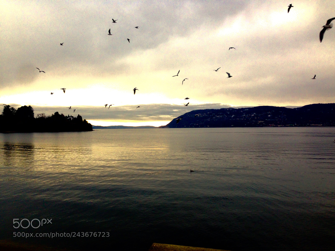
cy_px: 126
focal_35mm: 33
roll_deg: -1.6
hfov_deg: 55.4
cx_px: 168
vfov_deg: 42.9
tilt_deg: +2.4
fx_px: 319
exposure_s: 1/162
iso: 50
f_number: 2.4
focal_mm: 4.12
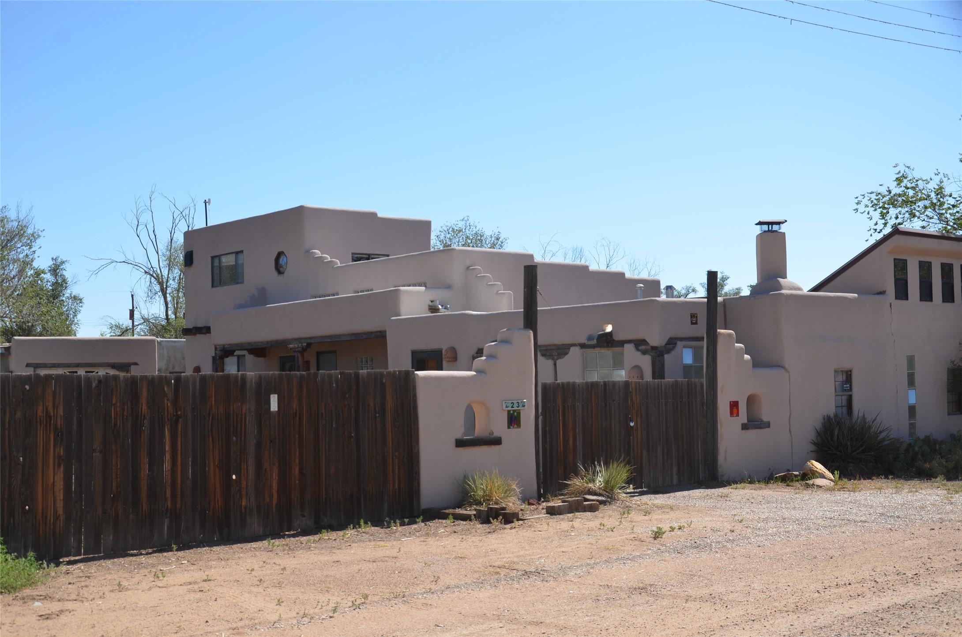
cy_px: 318
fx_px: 1280
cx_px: 481
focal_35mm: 48
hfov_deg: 41.2
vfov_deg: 27.9
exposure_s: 1/250
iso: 100
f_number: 7.1
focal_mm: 32
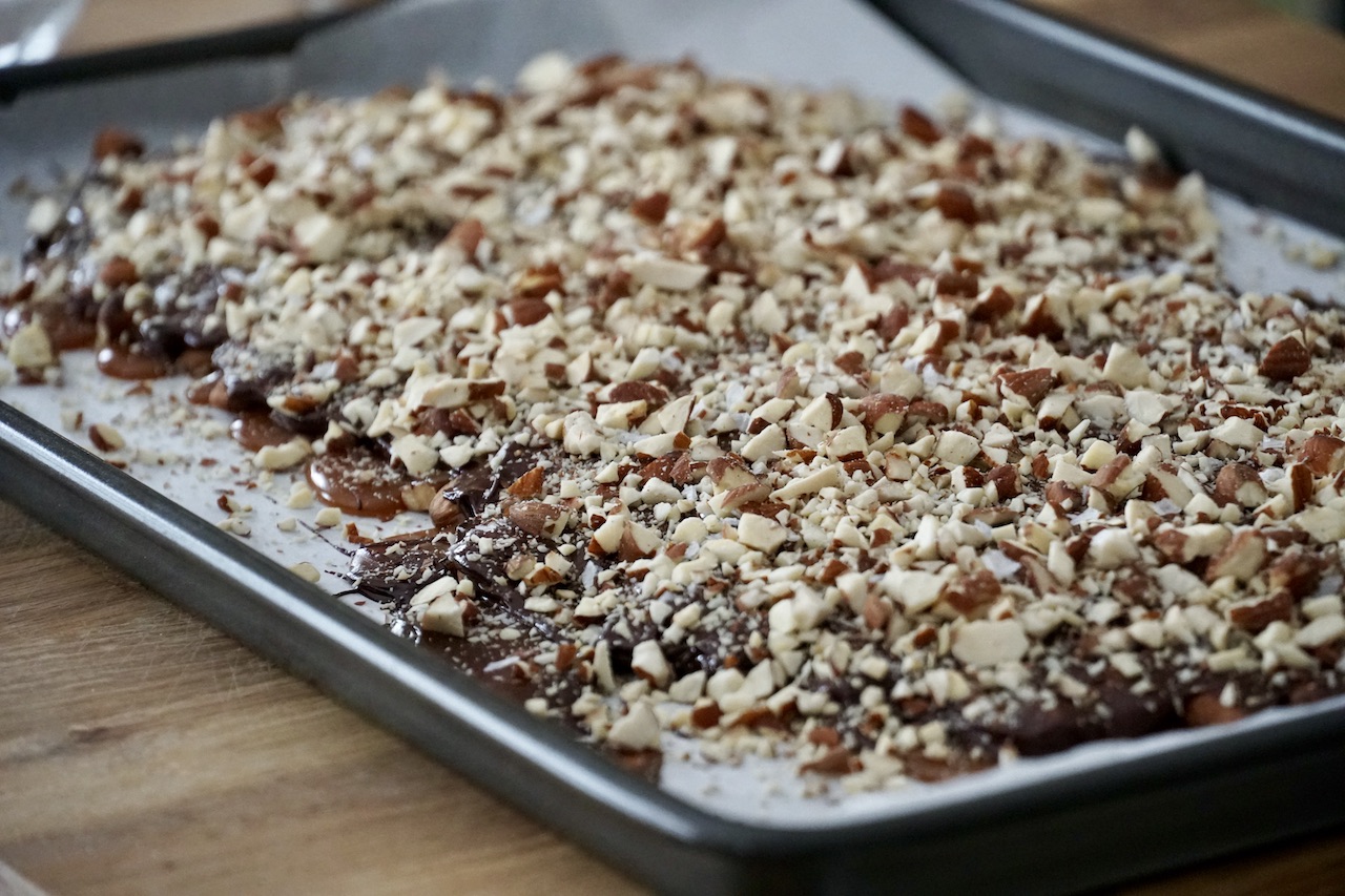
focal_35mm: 182
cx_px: 672
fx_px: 6780
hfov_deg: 11.3
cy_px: 448
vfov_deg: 7.6
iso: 4000
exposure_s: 1/200
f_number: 5.6
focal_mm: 121
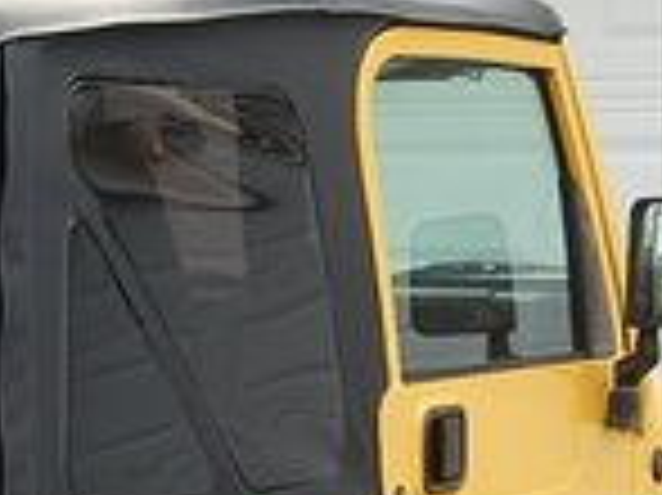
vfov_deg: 8.7
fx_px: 3191
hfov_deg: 11.6
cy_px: 686
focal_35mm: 167
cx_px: -144
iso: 125
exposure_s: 1/400
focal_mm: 8.6
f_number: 3.7
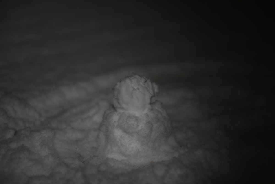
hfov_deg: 37.5
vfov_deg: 25.5
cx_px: 138
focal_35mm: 53
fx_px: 405
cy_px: 92
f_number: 1.4
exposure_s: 1/30
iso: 100
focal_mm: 35
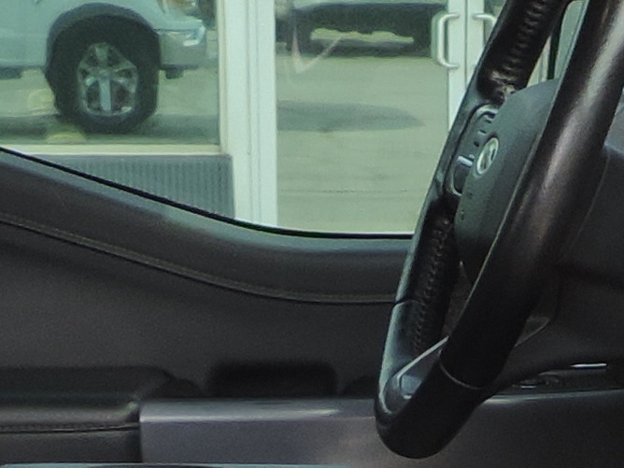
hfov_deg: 11.2
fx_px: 3173
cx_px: 583
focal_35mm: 176
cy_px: 815
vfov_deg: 8.2
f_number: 3
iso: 80
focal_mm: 4.3
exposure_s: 1/80
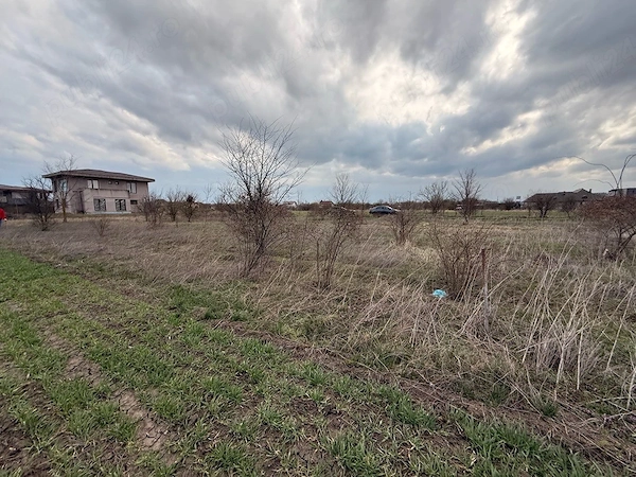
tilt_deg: -6.8
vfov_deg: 85.7
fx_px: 257
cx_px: 318
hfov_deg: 102.1
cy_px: 238
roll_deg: +4.3
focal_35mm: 14
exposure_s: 1/1431
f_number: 2.2
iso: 64
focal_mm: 2.22
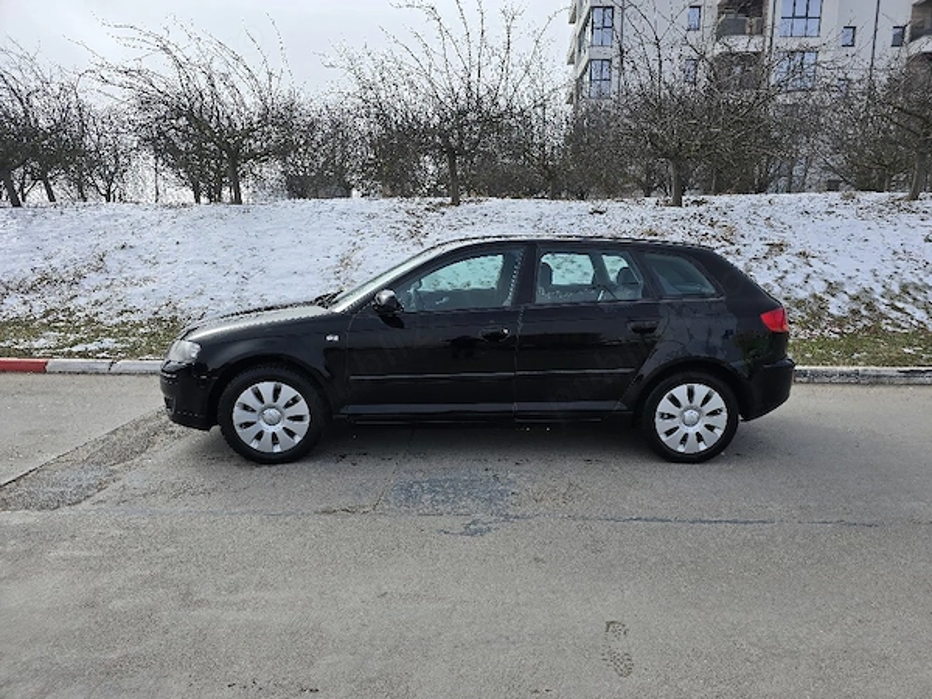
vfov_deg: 58.9
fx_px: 619
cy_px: 350
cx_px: 466
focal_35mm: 23
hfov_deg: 73.9
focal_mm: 6.3
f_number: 1.7
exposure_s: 1/526
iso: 12
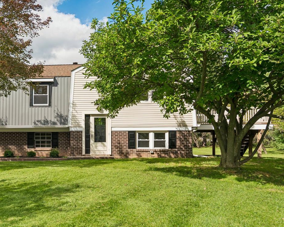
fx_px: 286
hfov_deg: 51.3
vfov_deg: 43.3
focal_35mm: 34
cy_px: 103
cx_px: 83
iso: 250
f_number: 4
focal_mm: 23
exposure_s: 1/640
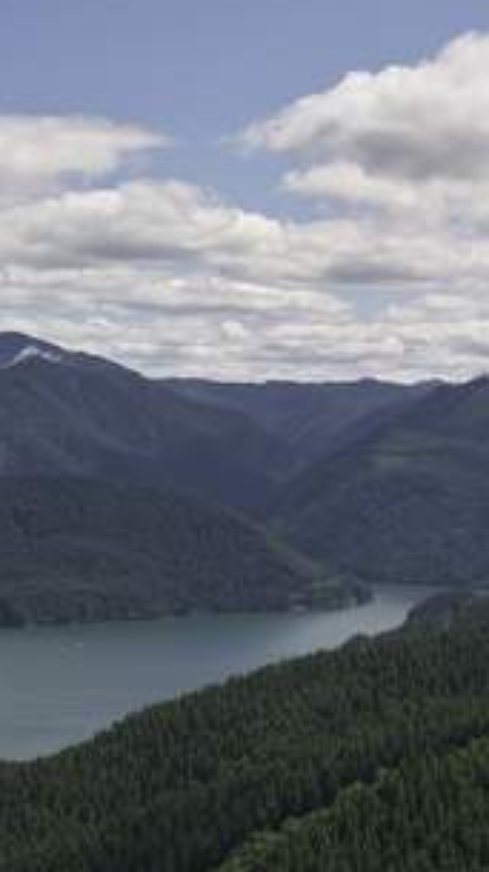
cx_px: 403
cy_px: 353
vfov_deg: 27.5
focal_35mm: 77
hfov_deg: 15.5
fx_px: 1779
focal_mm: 16.6
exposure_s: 1/200
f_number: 8
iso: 100
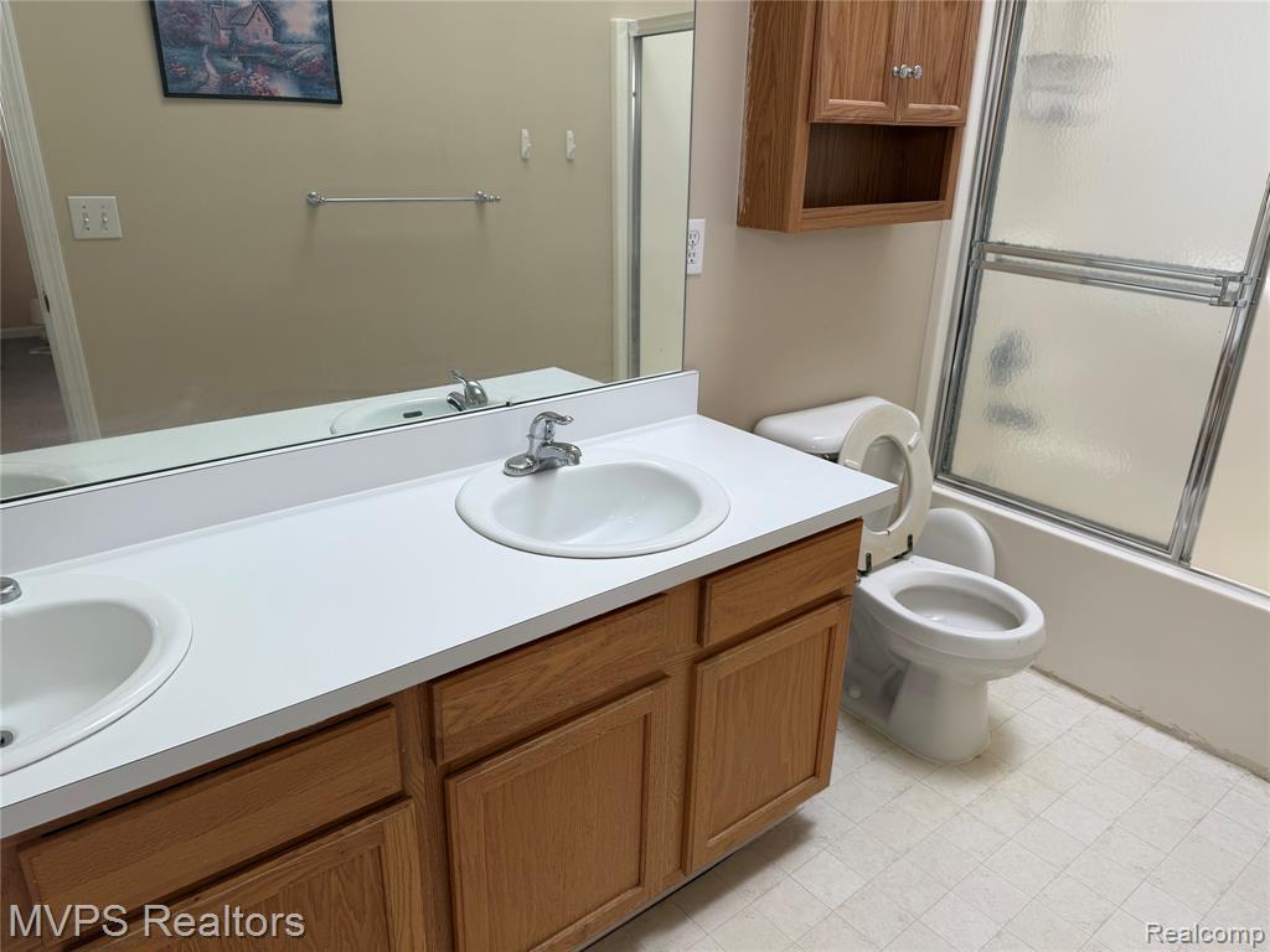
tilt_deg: -20.5
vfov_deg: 56.8
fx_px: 881
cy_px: 476
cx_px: 635
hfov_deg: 71.6
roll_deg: -1.9
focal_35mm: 24
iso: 80
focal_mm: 6.76
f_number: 1.78
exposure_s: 1/121
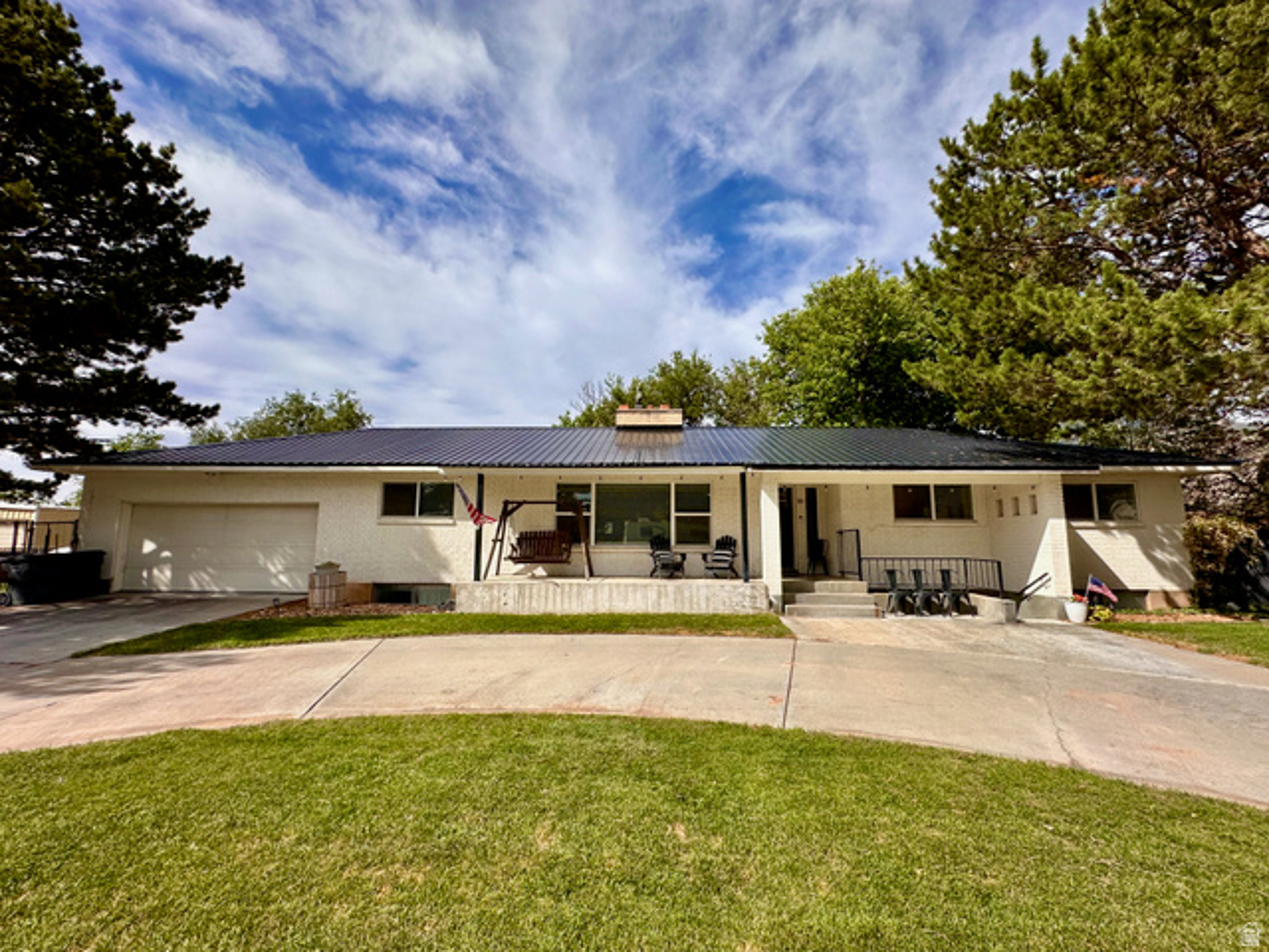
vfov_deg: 85.7
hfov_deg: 102.1
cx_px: 634
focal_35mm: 14
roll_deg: -1.0
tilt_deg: +7.4
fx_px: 513
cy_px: 476
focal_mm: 2.22
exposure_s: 1/3125
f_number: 2.2
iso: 40
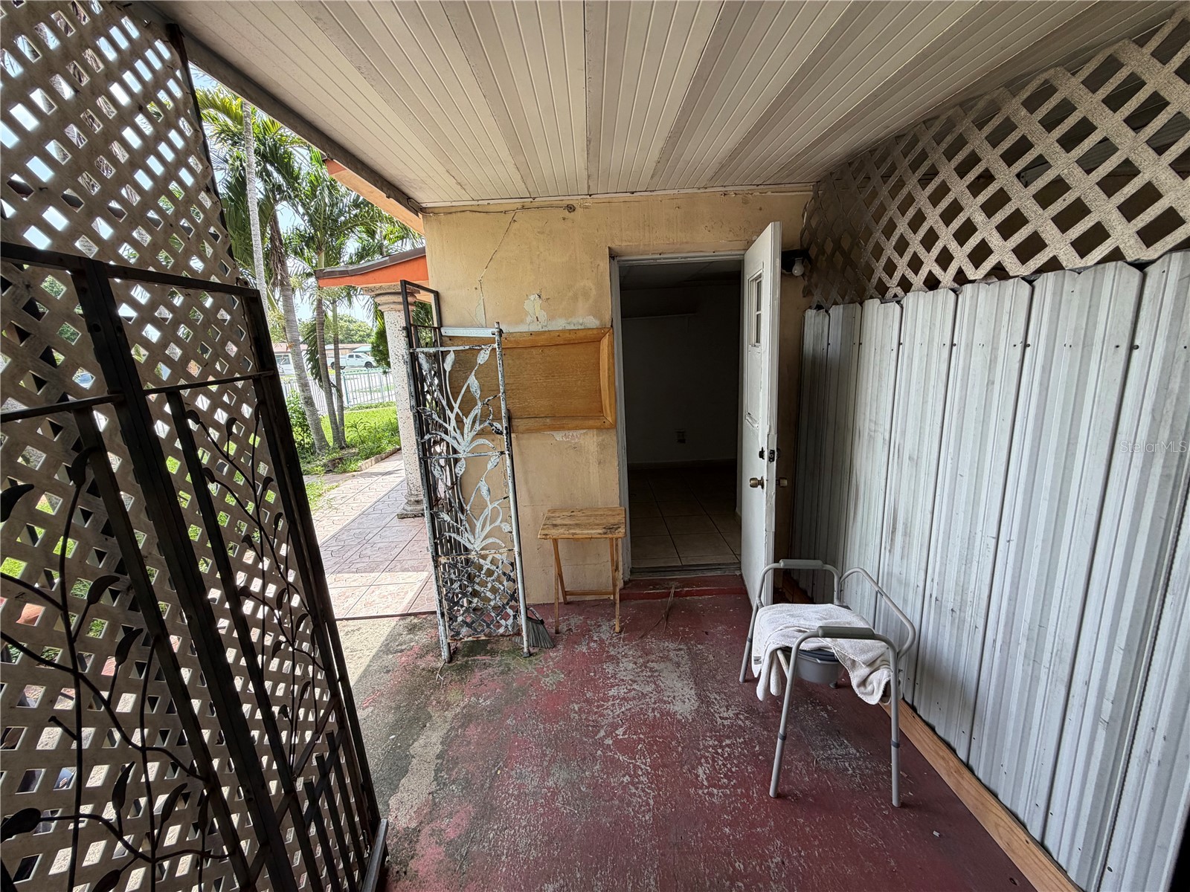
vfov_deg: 85.7
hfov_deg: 102.1
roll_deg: +5.2
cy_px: 446
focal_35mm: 14
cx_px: 595
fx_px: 481
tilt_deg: -11.4
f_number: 2.2
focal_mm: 2.22
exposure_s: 1/169
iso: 64
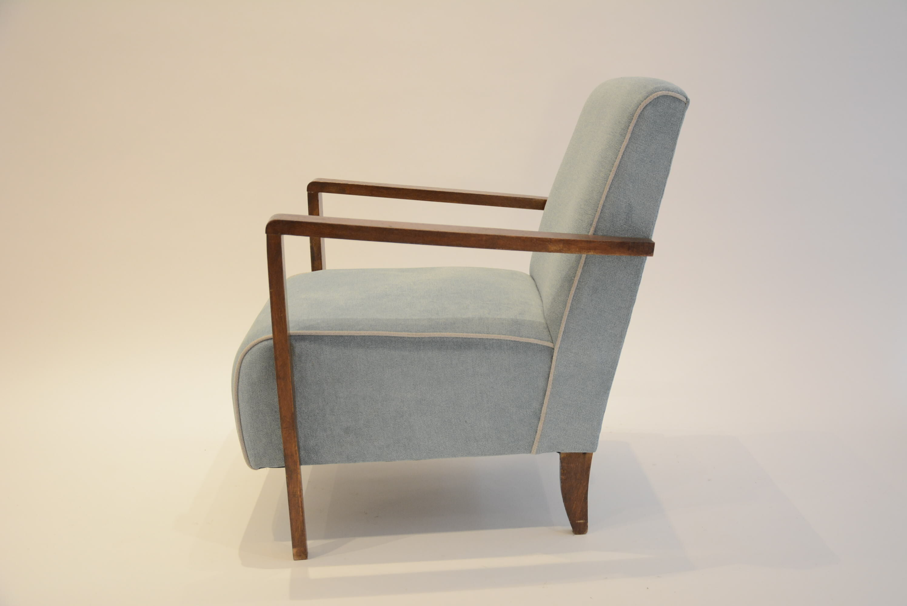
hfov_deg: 49.5
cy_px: 303
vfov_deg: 34.3
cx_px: 454
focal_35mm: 39
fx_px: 983
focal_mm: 26
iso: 800
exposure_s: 1/50
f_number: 4
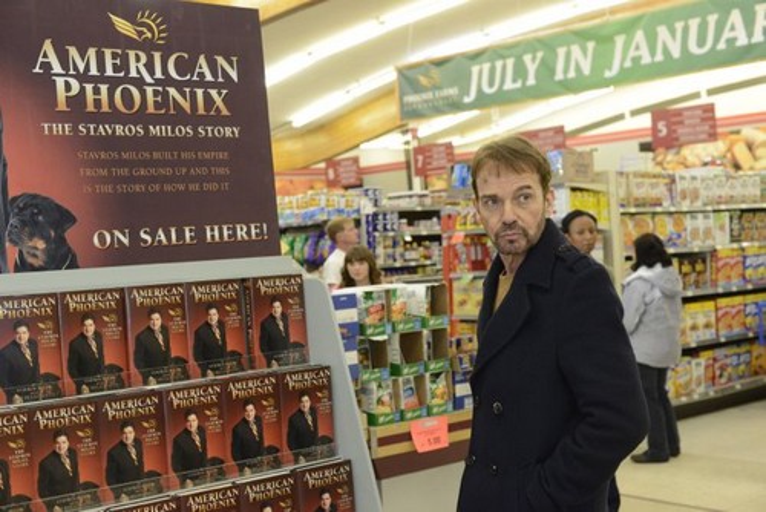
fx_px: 1064
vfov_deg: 27.0
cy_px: 256
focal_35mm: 50
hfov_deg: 39.6
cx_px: 383
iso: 2000
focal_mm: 50
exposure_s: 1/125
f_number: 5
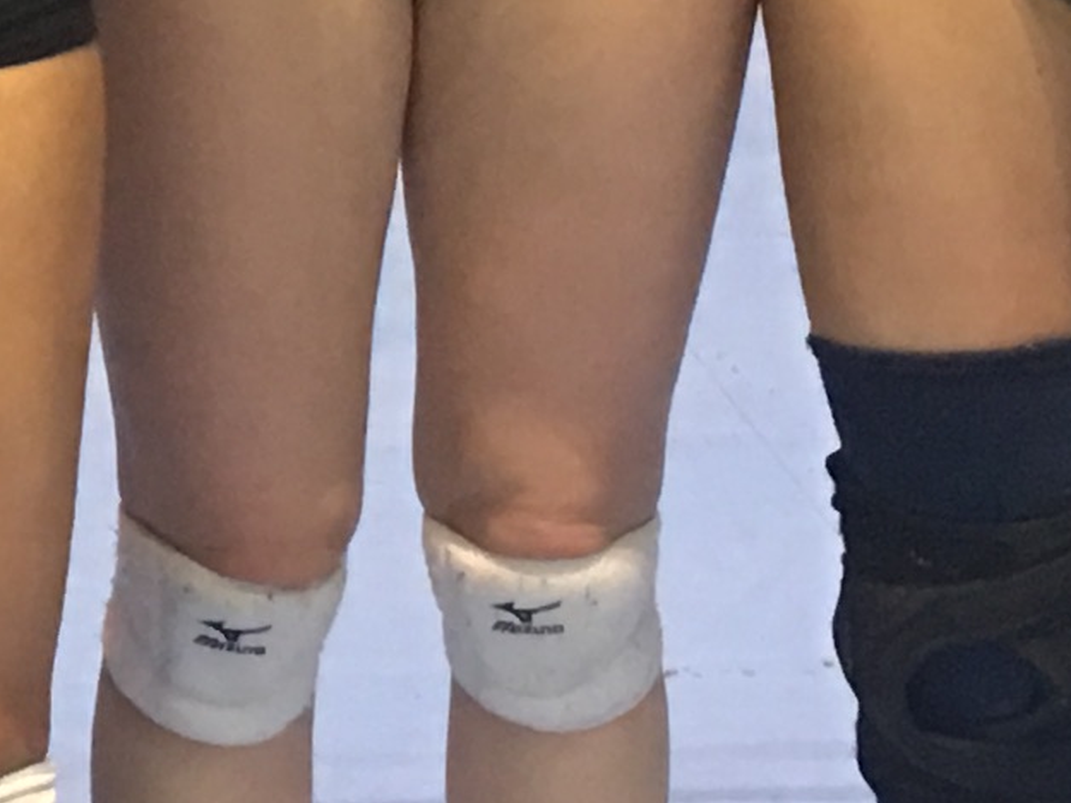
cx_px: -550
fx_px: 5787
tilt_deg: -8.1
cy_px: -728
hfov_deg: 10.2
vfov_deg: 7.7
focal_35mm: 187
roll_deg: +1.5
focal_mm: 4.15
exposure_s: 1/15
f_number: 2.2
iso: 100
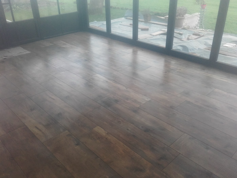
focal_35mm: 31
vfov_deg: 45.4
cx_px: 118
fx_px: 212
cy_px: 89
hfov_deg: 58.4
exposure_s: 1/50
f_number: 2.2
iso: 70
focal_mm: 3.31
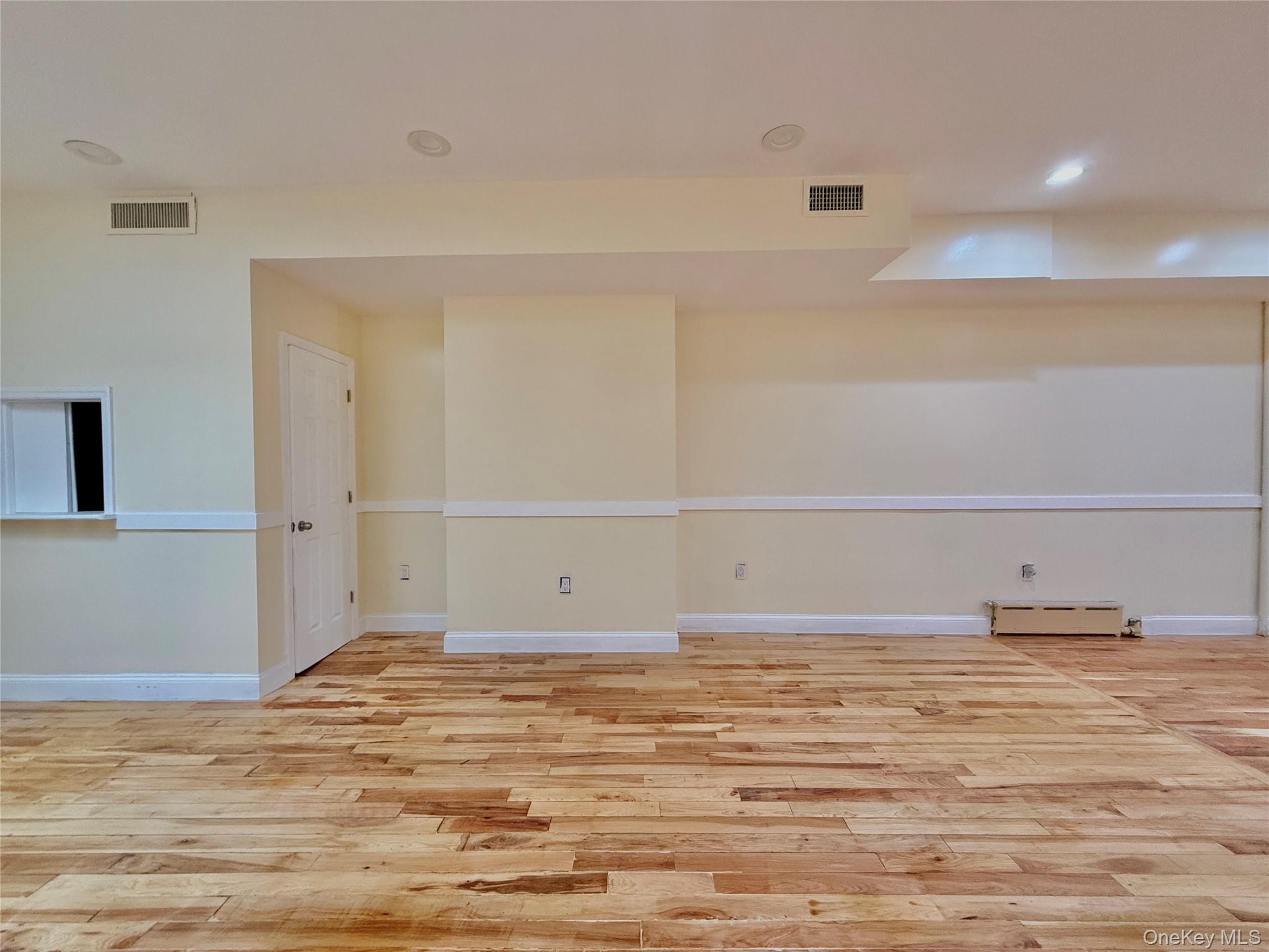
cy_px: 476
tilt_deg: -0.8
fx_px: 513
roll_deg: +0.6
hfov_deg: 102.1
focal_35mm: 14
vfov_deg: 85.7
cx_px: 634
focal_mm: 2.22
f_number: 2.2
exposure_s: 1/120
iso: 320
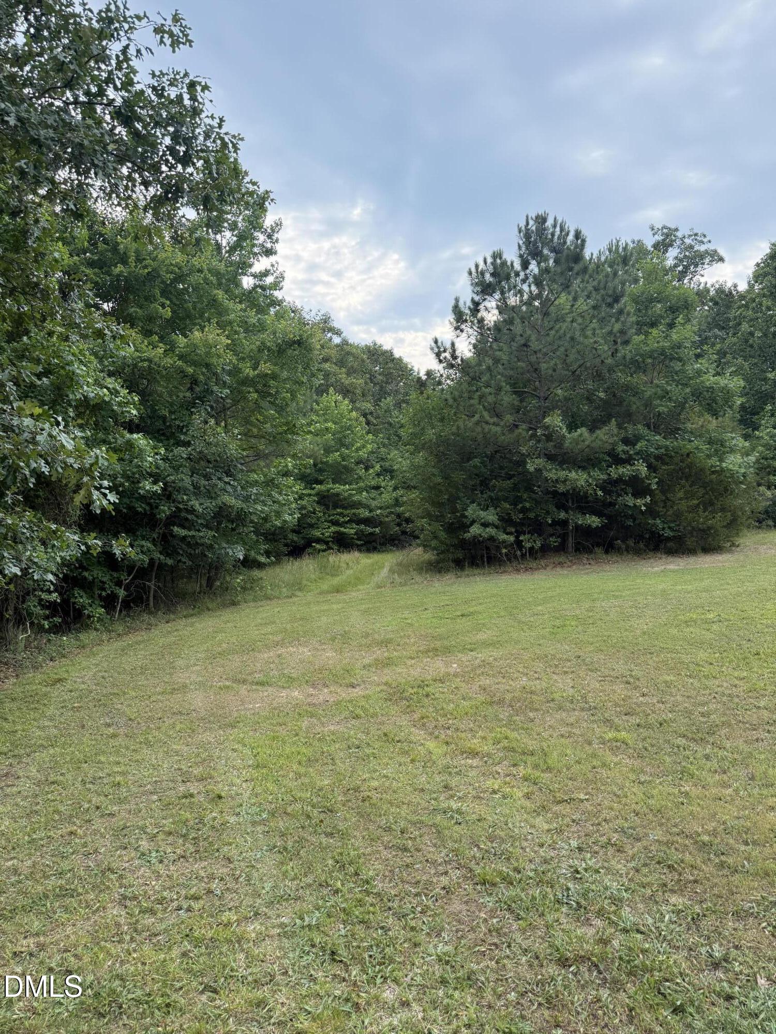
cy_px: 517
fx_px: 717
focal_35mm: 24
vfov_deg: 71.6
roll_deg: +0.8
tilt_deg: +1.0
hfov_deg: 56.8
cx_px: 388
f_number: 1.78
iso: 100
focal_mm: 6.76
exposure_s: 1/1653
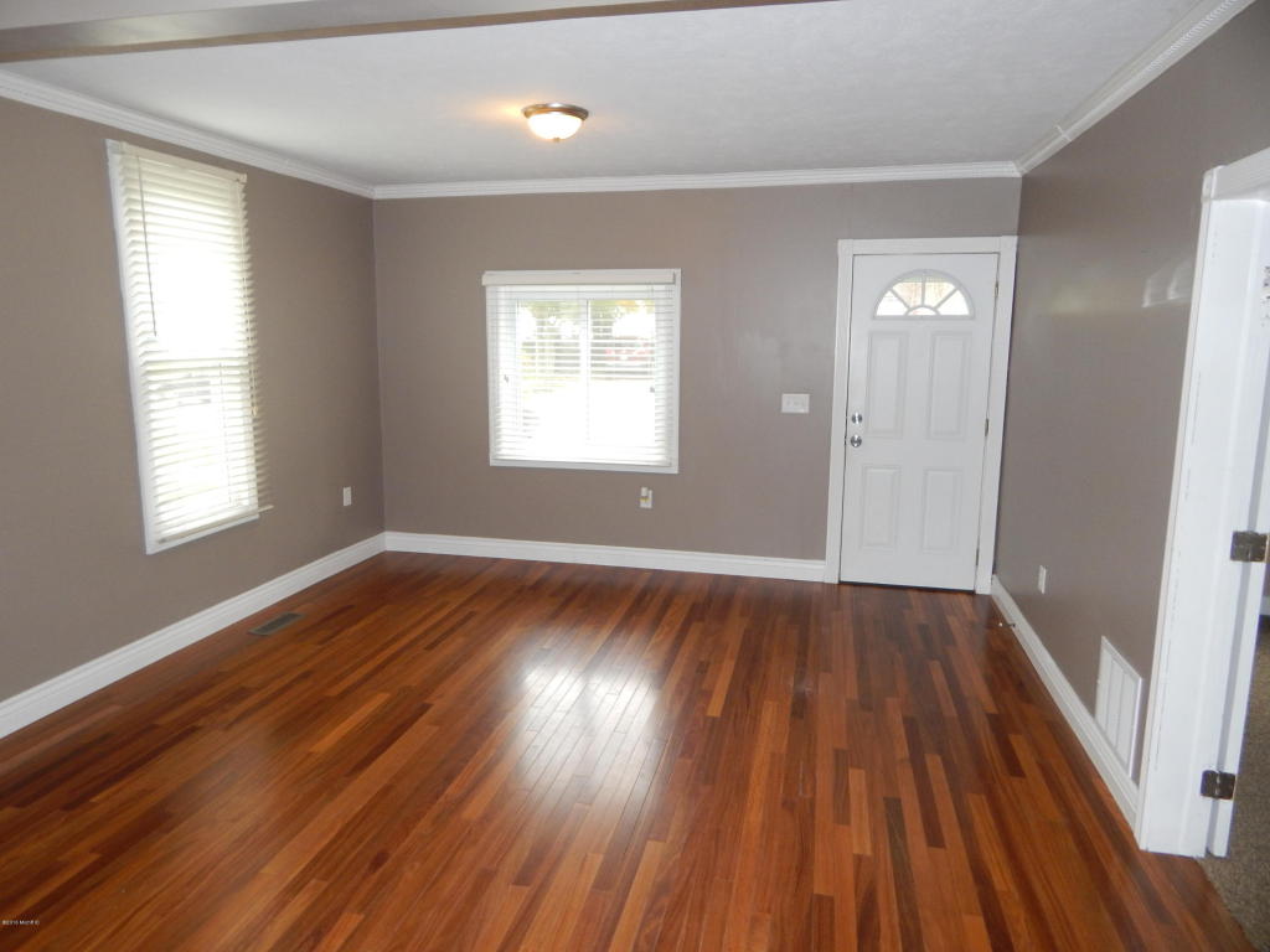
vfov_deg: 61.1
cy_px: 476
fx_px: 807
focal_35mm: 22
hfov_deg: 76.4
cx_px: 635
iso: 200
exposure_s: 1/30
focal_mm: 4
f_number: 3
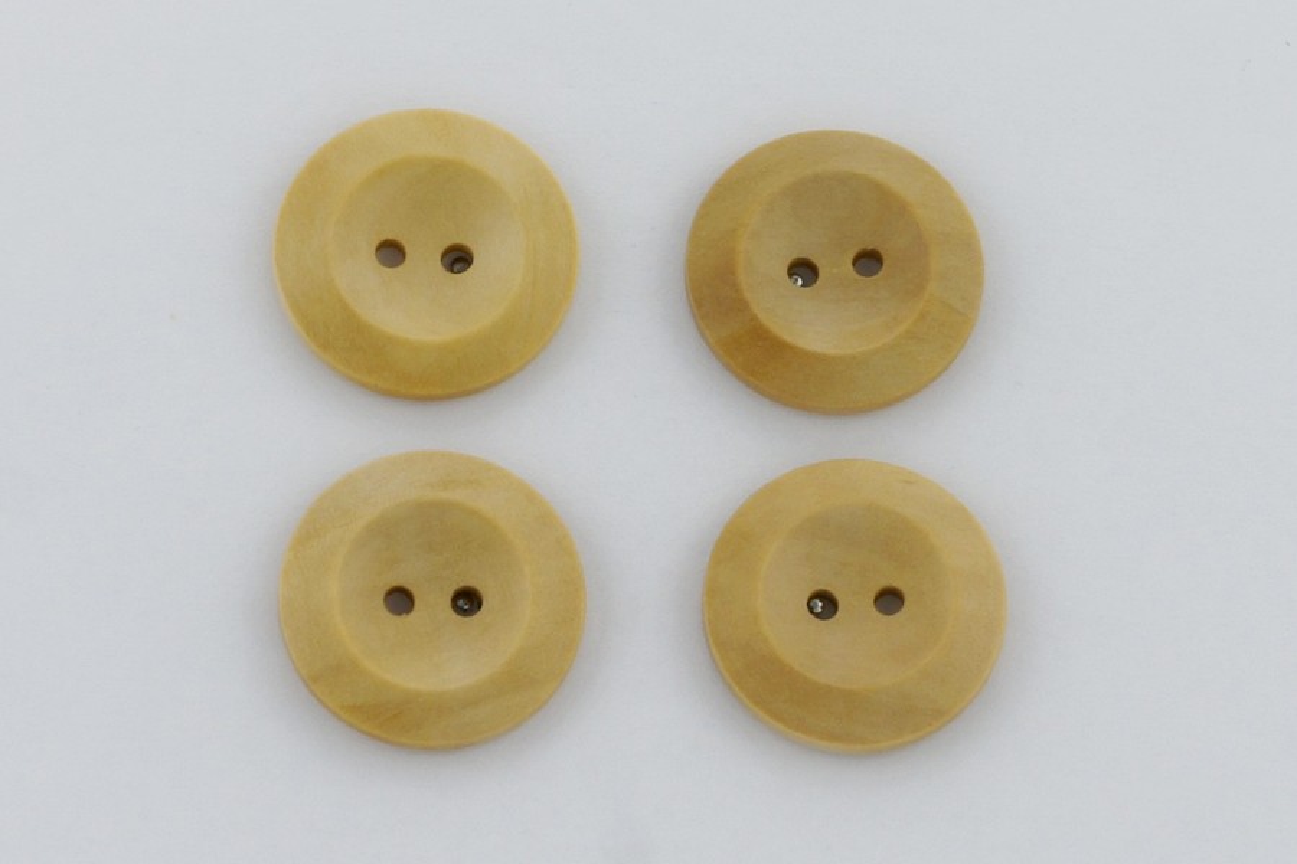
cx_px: 648
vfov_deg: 16.6
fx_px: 2972
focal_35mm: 82
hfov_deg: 24.6
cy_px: 432
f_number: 9
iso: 200
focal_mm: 55
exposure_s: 1/320
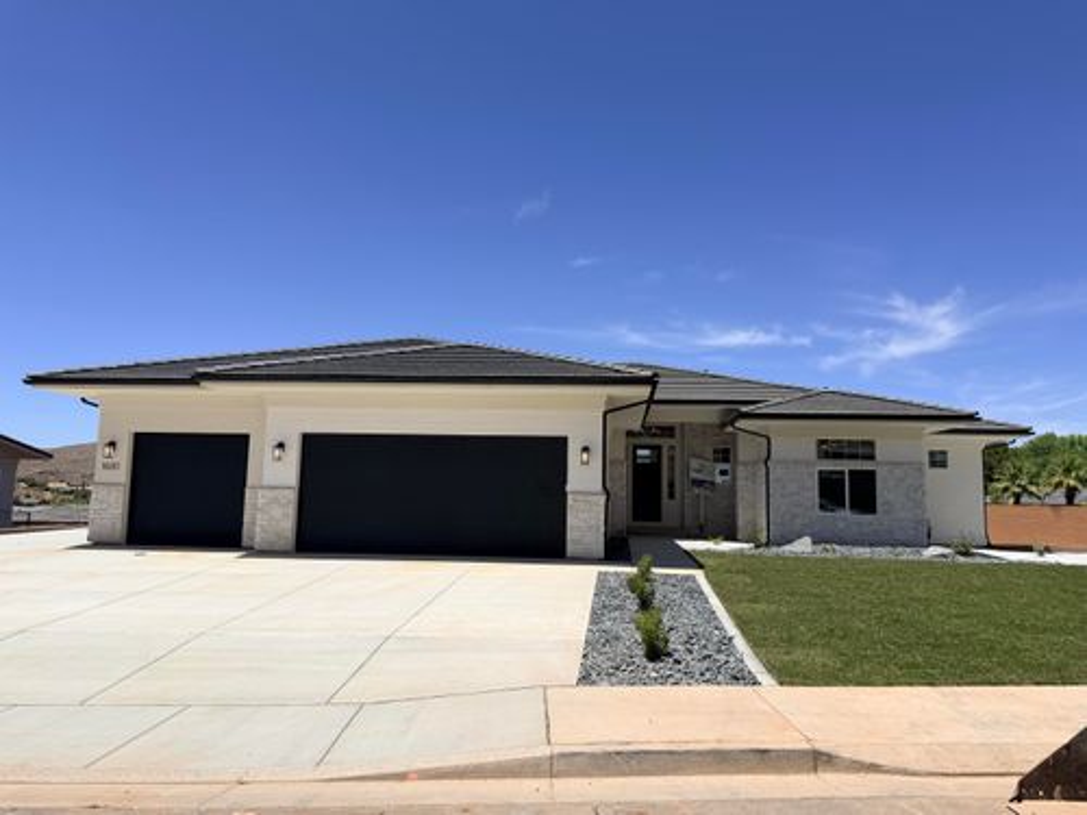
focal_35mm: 24
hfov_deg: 71.6
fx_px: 754
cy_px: 408
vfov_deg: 56.8
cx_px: 544
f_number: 1.78
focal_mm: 6.76
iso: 80
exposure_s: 1/7353
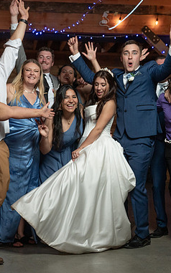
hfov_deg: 19.1
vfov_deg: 30.2
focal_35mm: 68
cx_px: 70
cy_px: 142
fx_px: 507
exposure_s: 1/200
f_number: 4
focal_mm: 42
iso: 2000
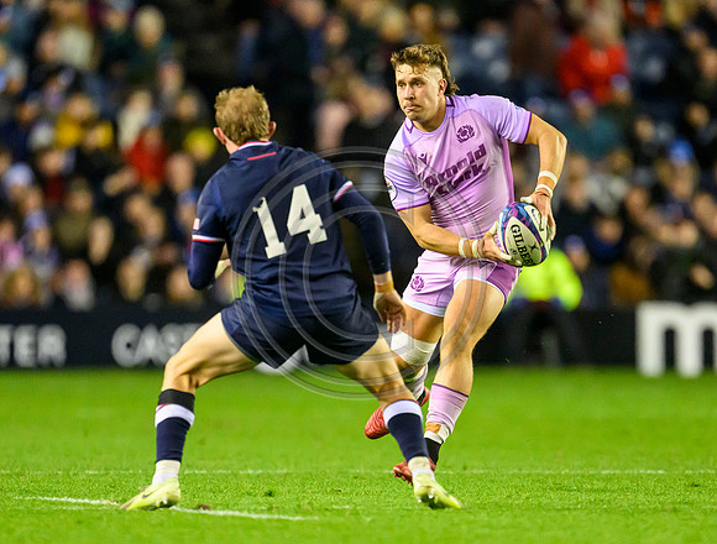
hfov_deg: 2.3
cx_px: 443
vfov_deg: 1.8
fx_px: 17732
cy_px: 346
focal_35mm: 853
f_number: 4
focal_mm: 560
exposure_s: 1/1000
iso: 10000
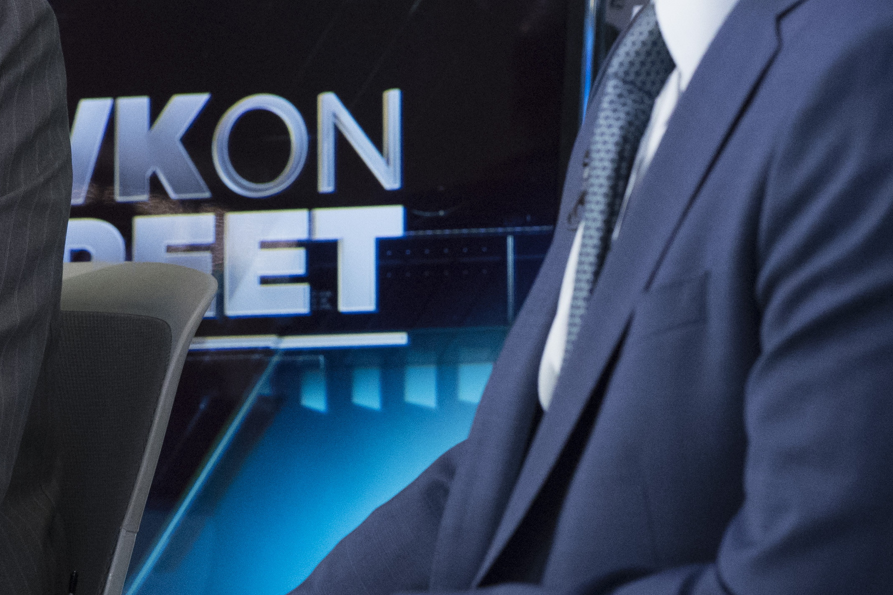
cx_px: 81
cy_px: 202
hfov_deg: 8.3
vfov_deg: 5.6
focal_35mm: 246
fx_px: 6102
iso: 8000
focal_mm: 88
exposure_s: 1/200
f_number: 5.6
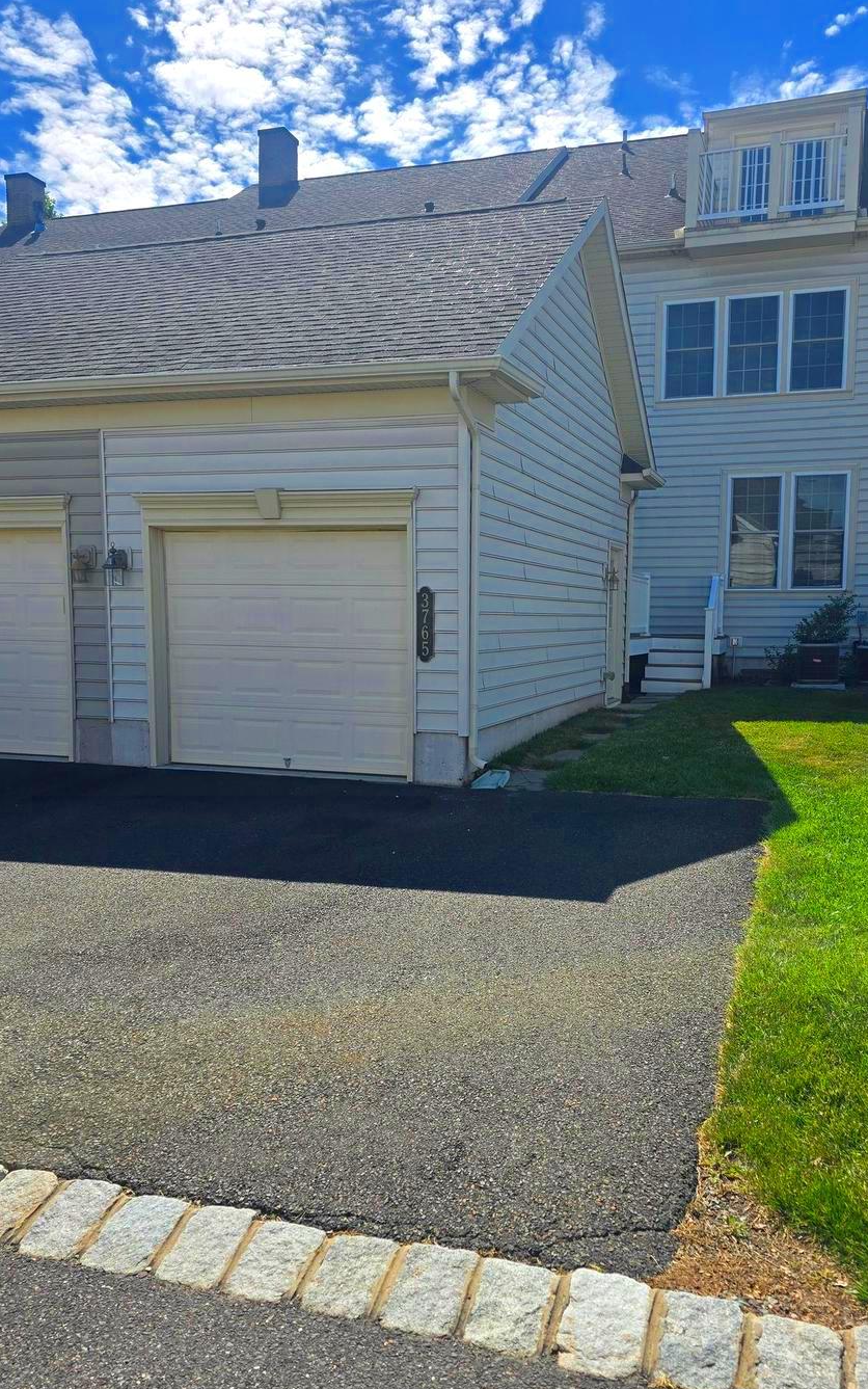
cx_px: 531
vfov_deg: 66.5
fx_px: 1059
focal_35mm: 28
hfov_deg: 44.3
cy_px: 713
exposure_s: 1/1262
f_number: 1.7
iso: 12
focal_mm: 6.3
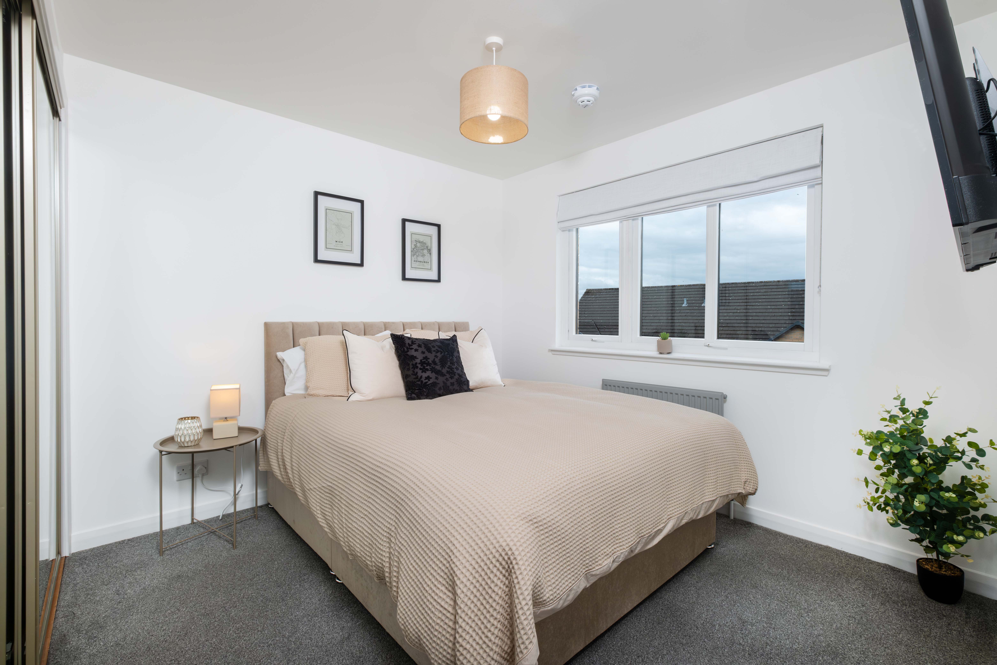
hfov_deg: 100.4
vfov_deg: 77.3
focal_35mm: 15
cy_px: 332
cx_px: 498
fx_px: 415
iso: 320
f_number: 8
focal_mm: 10
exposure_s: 1/160
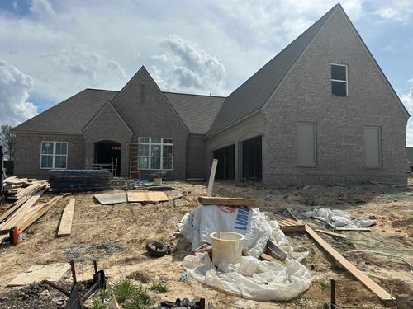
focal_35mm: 24
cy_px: 154
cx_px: 206
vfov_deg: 56.8
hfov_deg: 71.6
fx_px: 286
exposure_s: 1/9709
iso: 80
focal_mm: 6.86
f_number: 1.78
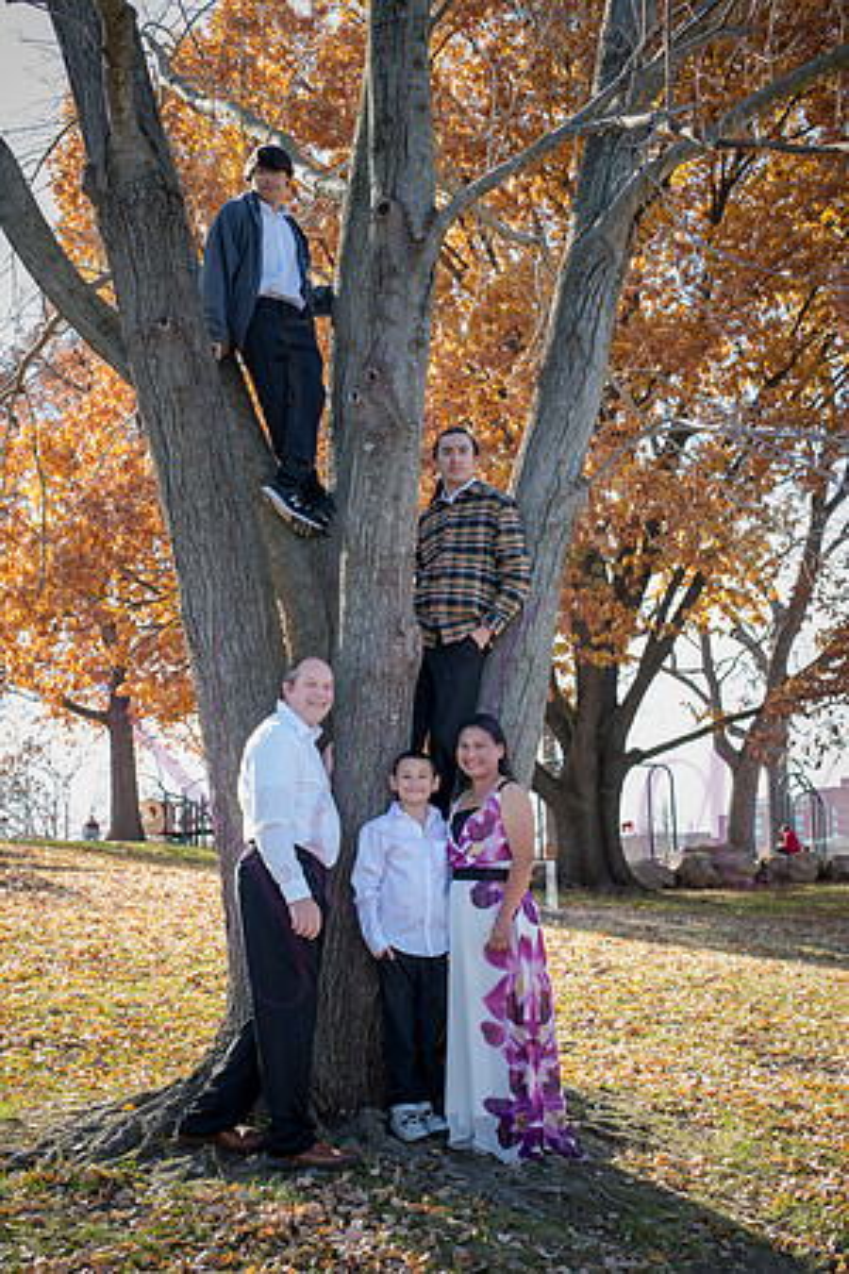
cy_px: 637
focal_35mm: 50
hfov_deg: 27.0
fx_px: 1769
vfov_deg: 39.6
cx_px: 424
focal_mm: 50
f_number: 5.6
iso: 400
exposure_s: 1/200
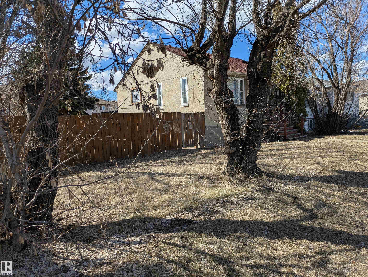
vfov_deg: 54.9
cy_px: 138
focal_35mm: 25
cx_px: 184
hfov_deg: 69.4
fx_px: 266
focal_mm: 5.43
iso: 46
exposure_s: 1/2092
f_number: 1.89
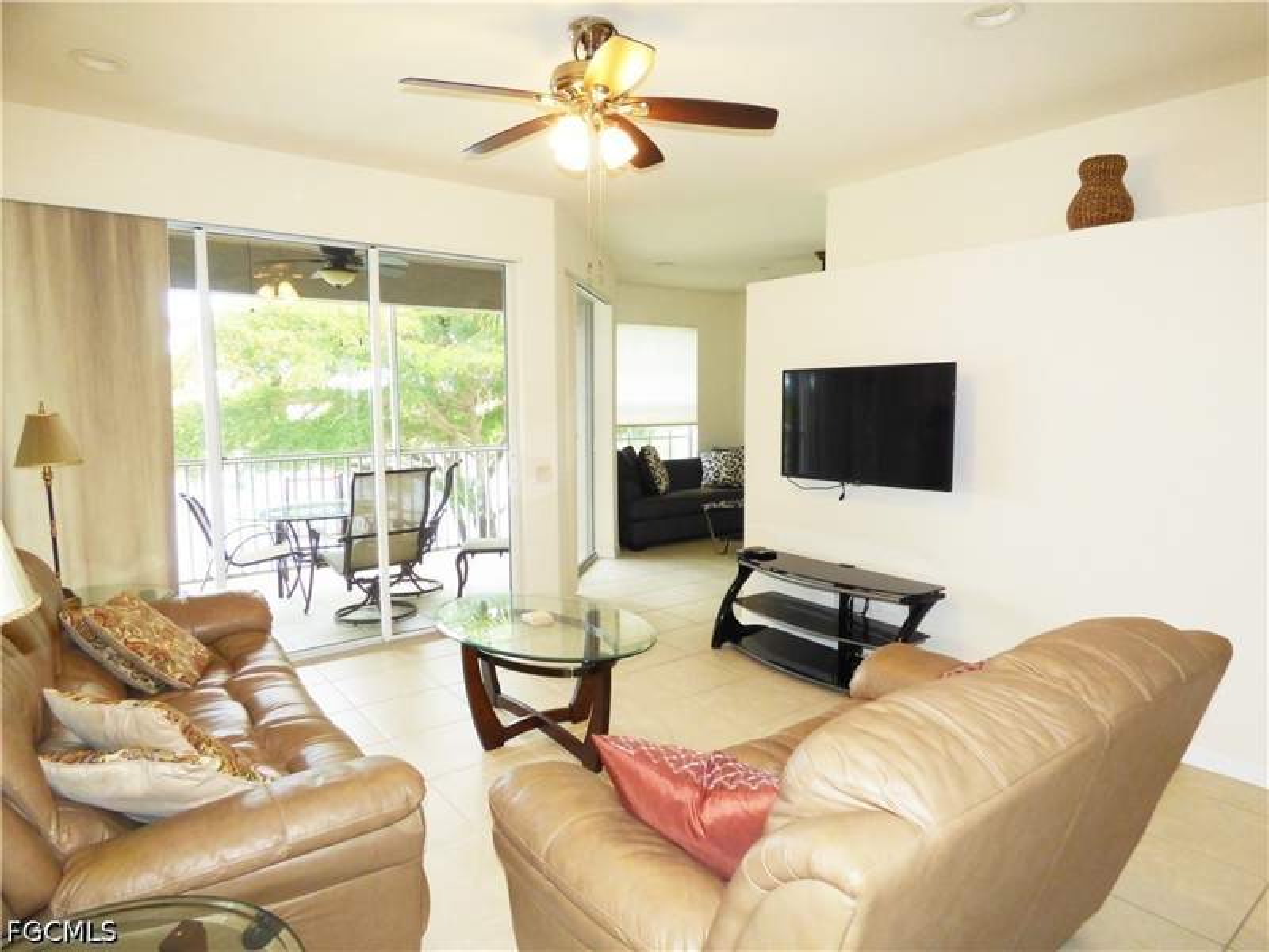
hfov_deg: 81.7
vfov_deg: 66.0
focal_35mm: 20
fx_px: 733
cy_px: 476
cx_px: 634
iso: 250
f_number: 3.5
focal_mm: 3.58
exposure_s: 1/60
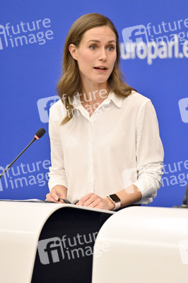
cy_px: 142
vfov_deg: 10.3
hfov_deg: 6.9
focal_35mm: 200
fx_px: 1569
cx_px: 94
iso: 4000
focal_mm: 200
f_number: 2.8
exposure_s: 1/640
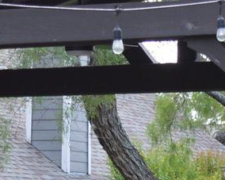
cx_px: 52
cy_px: 278
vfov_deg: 5.3
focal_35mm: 290
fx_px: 1930
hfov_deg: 6.7
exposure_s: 1/100
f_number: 5
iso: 400
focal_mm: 36
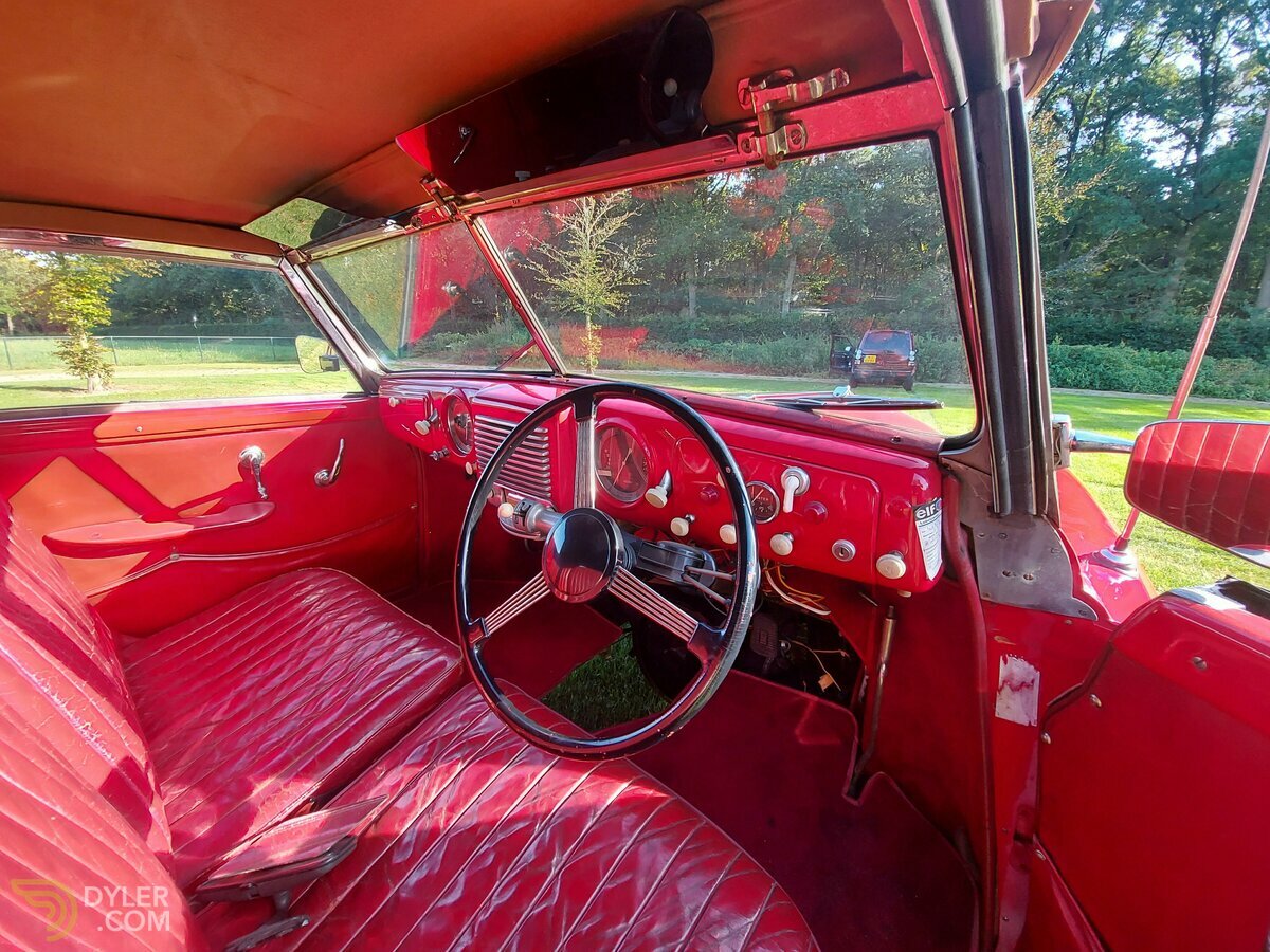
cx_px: 635
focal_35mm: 13
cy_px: 476
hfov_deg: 106.2
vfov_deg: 89.9
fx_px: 477
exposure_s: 1/100
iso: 80
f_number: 2.2
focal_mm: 1.74
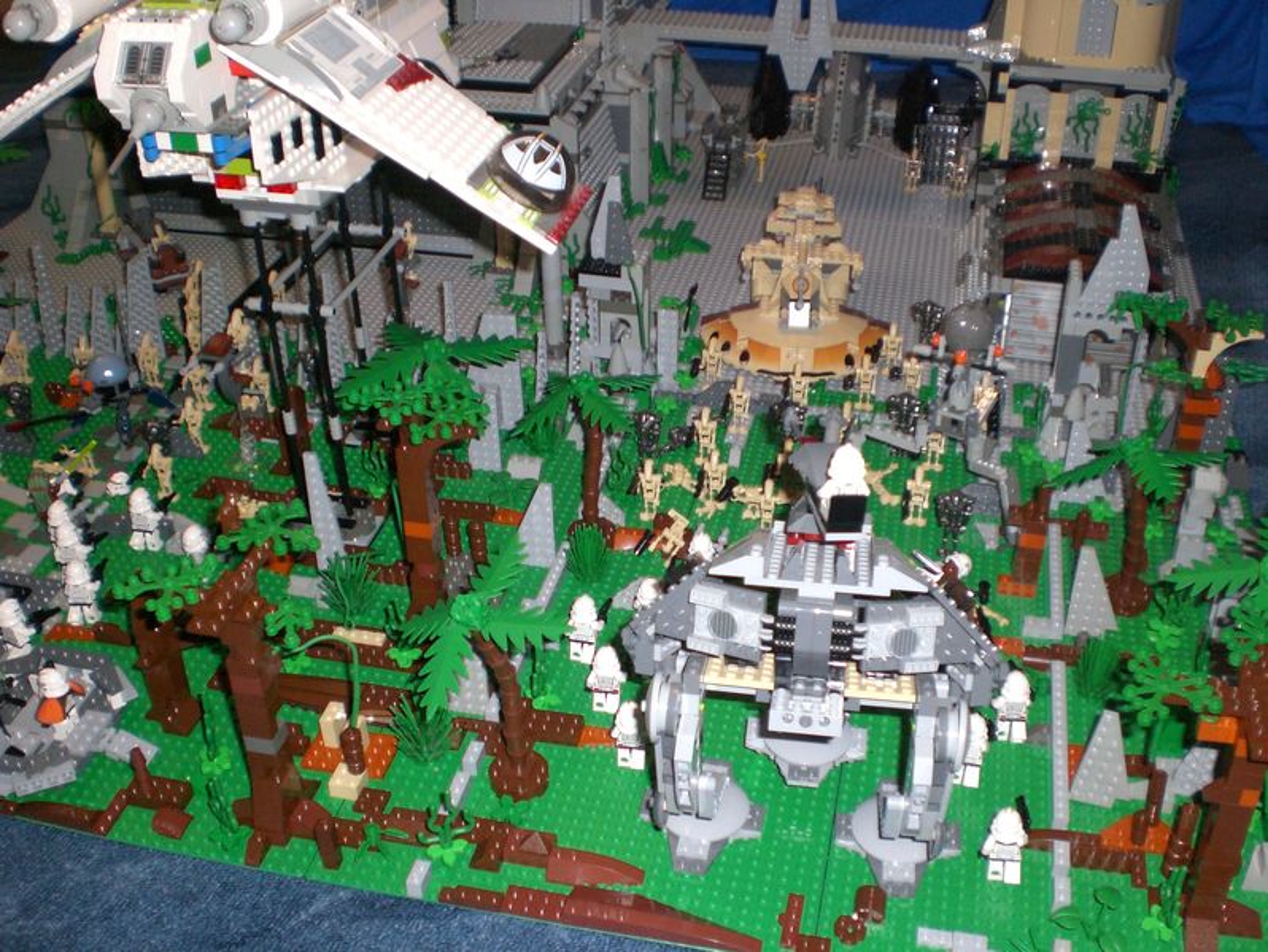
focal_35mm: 38
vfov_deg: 37.7
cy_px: 476
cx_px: 634
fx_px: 1392
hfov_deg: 49.0
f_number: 3.1
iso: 200
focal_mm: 6.3
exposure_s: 1/60
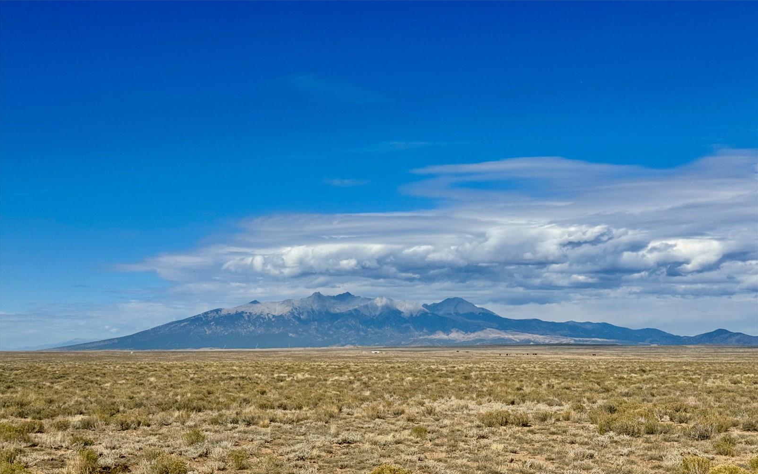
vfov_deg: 25.3
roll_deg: -1.1
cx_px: 379
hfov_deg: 39.6
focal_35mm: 51
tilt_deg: +3.5
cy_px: 284
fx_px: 1054
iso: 80
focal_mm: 6.76
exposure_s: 1/10526
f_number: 1.78
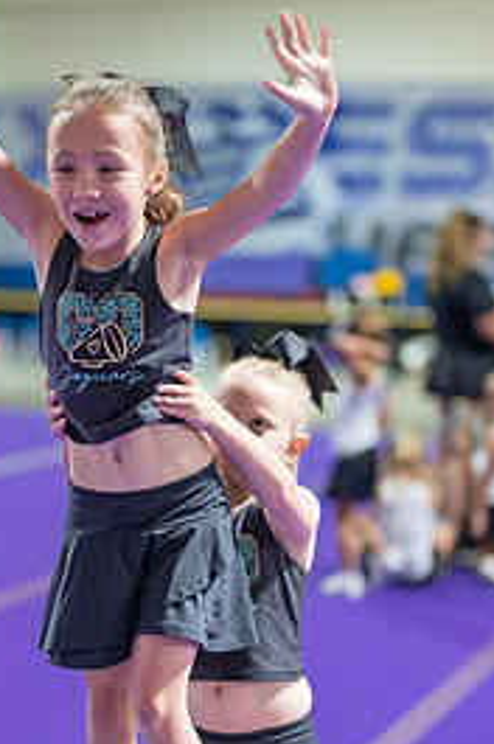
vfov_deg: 23.9
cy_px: 421
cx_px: 157
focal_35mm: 85
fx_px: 1754
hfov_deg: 16.0
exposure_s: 1/320
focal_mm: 50
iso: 800
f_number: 1.2
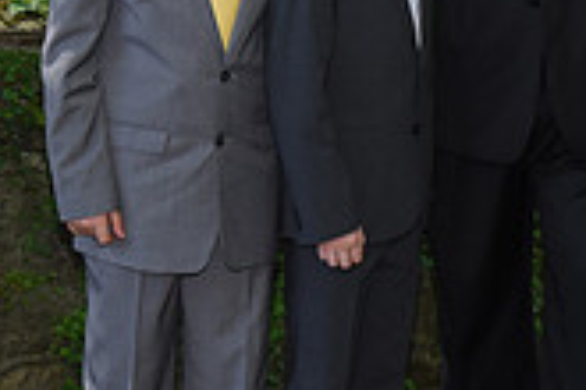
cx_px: 604
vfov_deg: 7.8
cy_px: 66
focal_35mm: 176
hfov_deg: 11.5
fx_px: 2865
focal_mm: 50
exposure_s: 1/200
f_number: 5.6
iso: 640
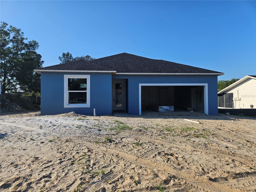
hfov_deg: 73.9
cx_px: 128
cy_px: 96
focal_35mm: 23
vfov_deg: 58.9
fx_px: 170
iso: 25
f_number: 1.8
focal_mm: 5.4
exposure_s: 1/2145
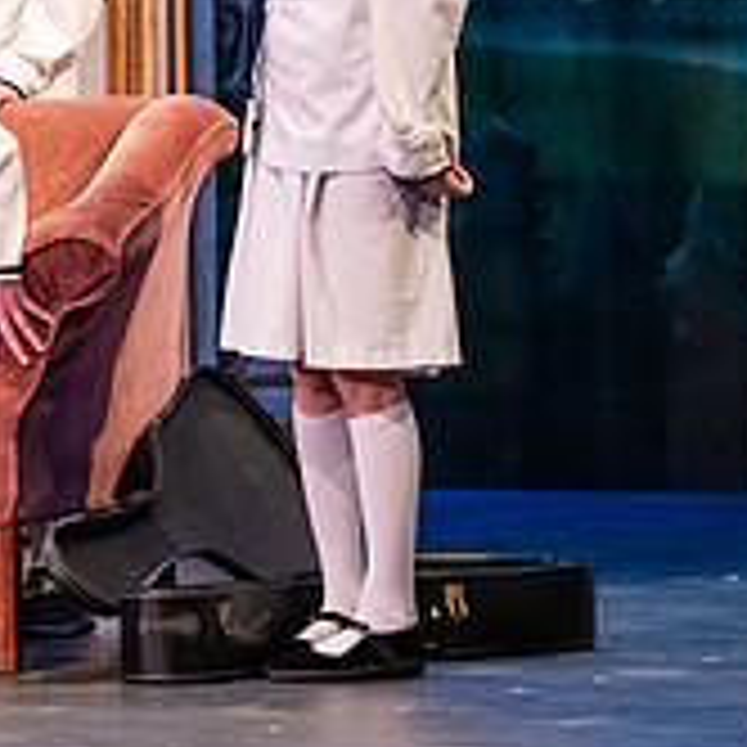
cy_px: 65
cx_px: -405
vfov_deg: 5.1
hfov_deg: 5.0
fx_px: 8423
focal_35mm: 345
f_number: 3.2
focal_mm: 116
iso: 3200
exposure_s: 1/200
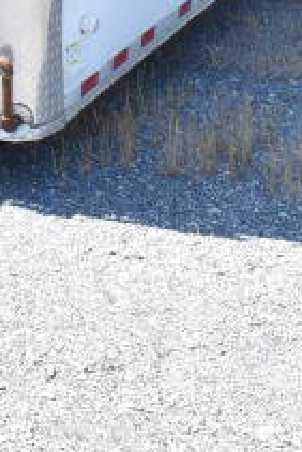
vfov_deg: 15.6
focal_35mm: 117
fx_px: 1470
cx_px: -71
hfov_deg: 11.5
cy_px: -296
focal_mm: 18
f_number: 11
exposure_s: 1/500
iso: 1600
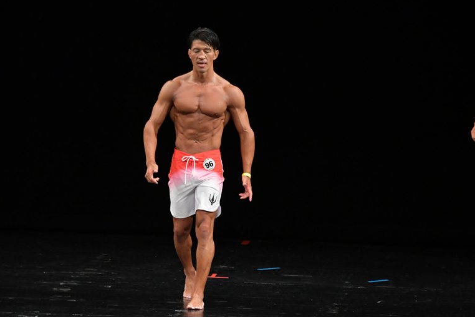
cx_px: 235
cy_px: 158
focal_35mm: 305
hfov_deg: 6.8
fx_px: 4024
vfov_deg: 4.5
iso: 3200
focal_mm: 200
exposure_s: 1/400
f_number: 5.6
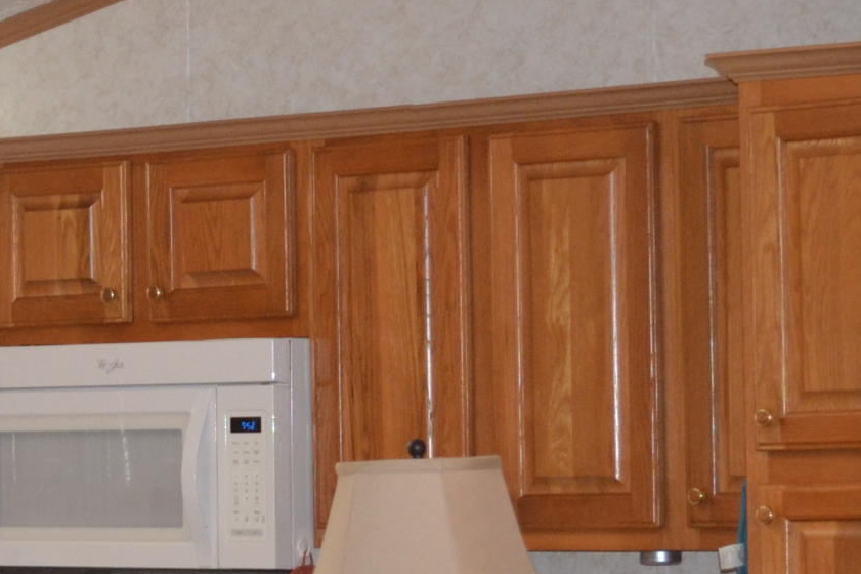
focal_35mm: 182
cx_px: -427
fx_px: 4351
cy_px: 491
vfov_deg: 7.5
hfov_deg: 10.9
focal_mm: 34
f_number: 5
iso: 640
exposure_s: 1/60
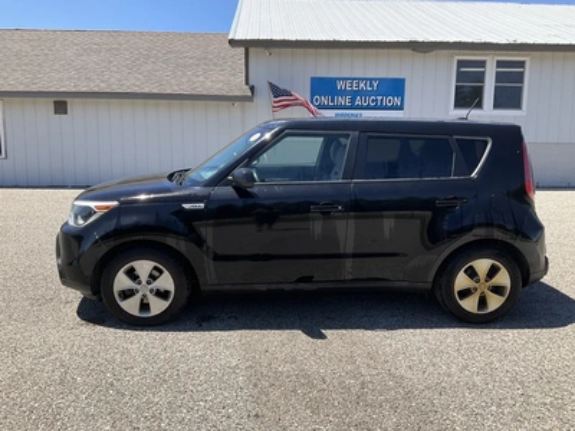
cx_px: 288
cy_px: 216
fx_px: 482
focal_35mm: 29
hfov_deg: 61.7
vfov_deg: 48.2
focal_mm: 3
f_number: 1.8
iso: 25
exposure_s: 1/1279
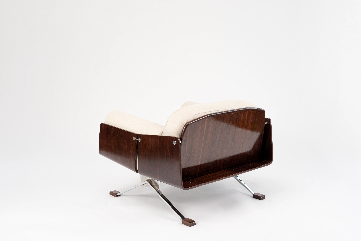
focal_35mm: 50
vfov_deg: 27.0
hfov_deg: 39.6
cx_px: 180
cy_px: 120
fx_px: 501
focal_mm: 50
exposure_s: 1/80
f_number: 8
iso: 250
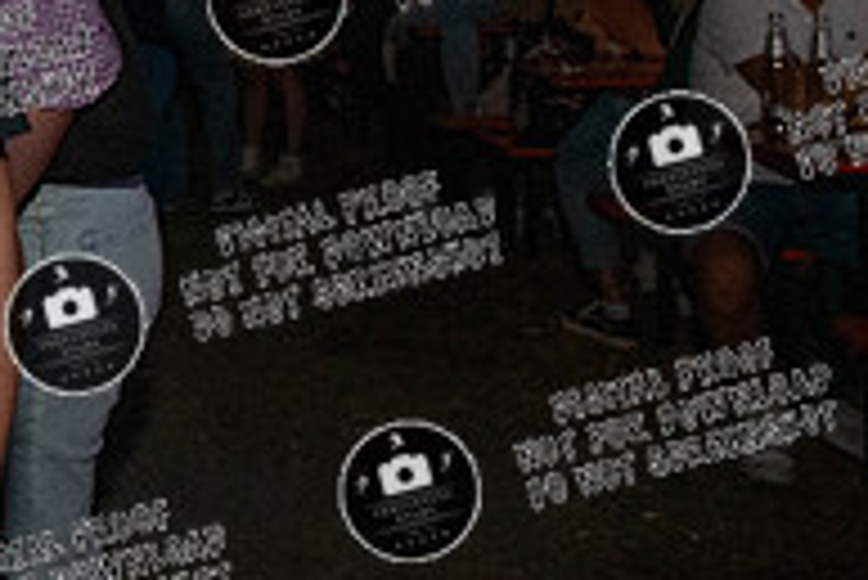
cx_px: -373
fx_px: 1810
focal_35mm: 75
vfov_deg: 17.4
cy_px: -121
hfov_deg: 22.8
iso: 2500
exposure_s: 1/640
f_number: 4
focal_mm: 17
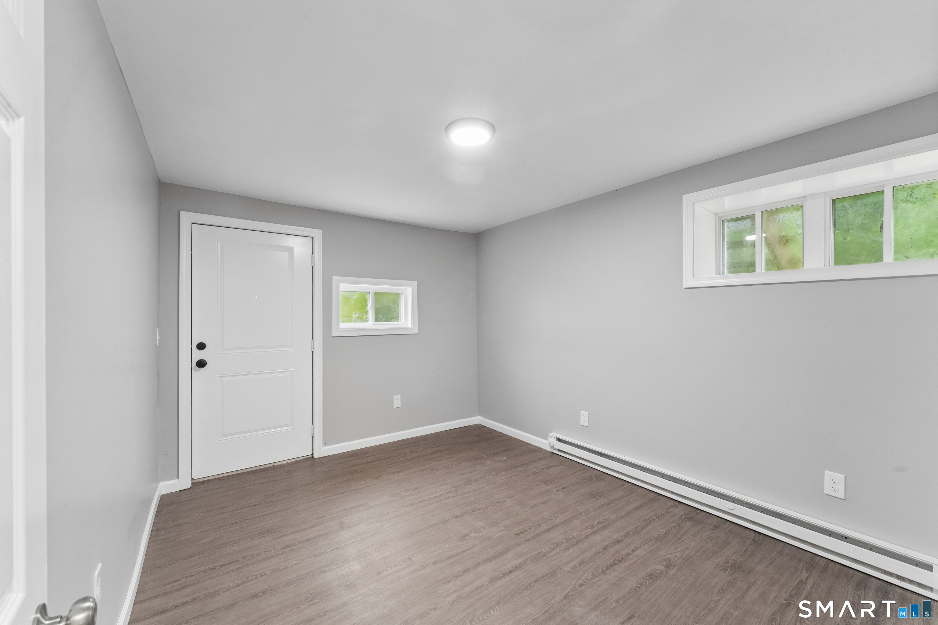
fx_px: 365
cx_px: 469
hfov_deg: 104.3
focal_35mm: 14
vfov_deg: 81.2
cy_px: 312
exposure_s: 1/2
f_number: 13
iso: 400
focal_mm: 14
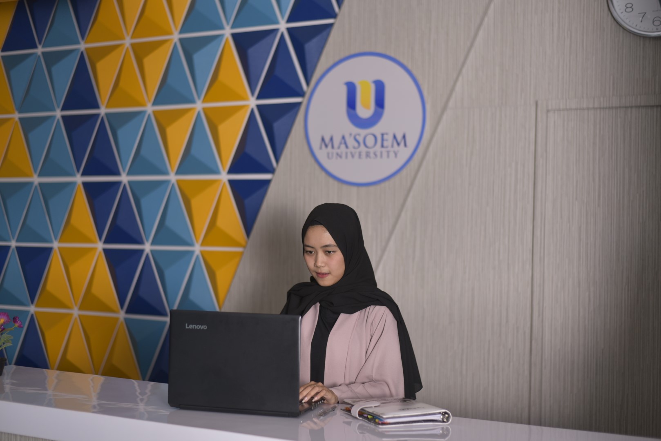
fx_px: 918
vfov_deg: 27.0
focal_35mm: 50
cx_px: 330
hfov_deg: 39.6
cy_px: 220
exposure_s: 1/125
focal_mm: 50
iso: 200
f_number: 2
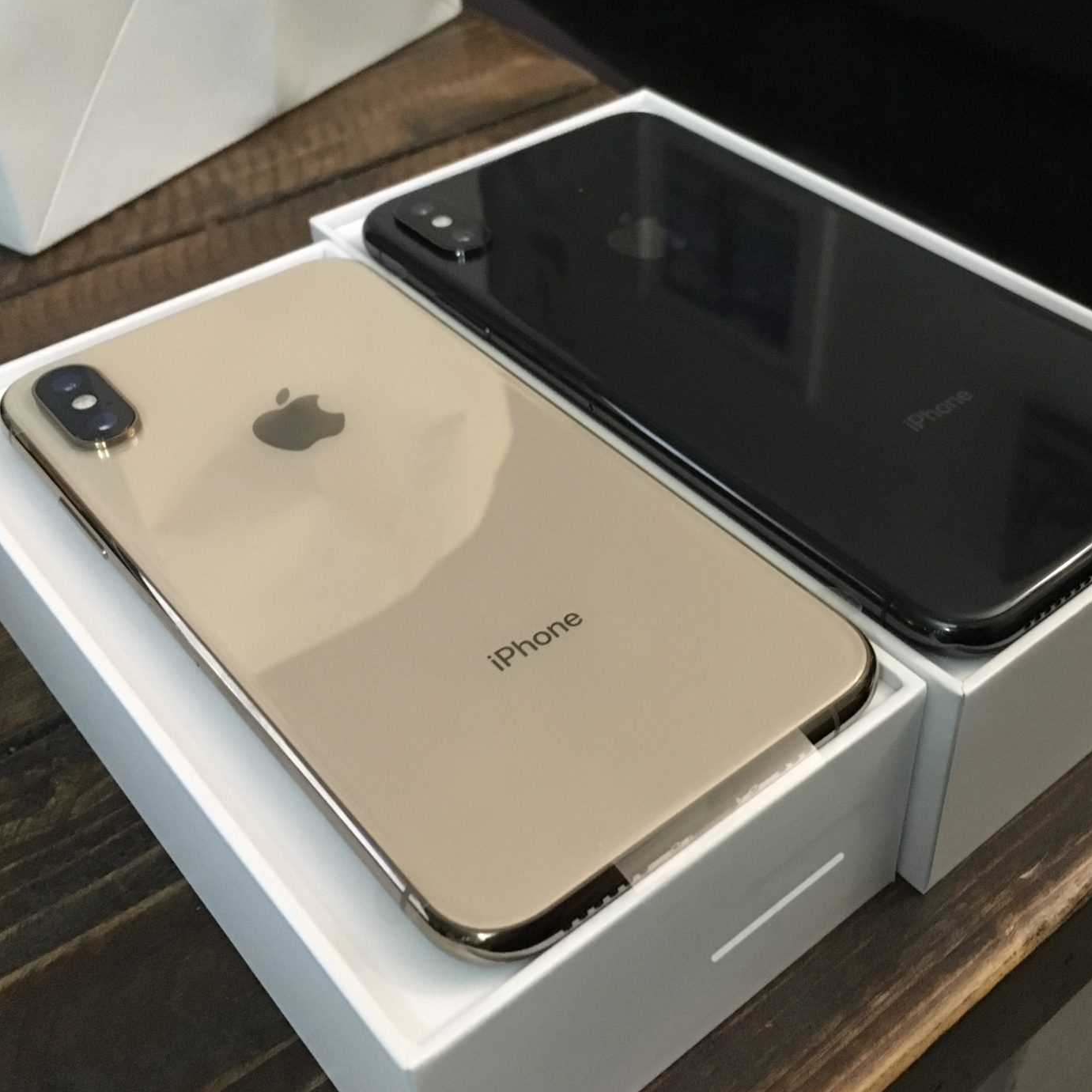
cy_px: 516
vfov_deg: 43.8
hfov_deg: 43.6
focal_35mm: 38
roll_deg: -0.8
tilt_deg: -41.8
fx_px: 1356
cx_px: 670
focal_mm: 4.15
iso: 400
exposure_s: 1/15
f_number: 2.2
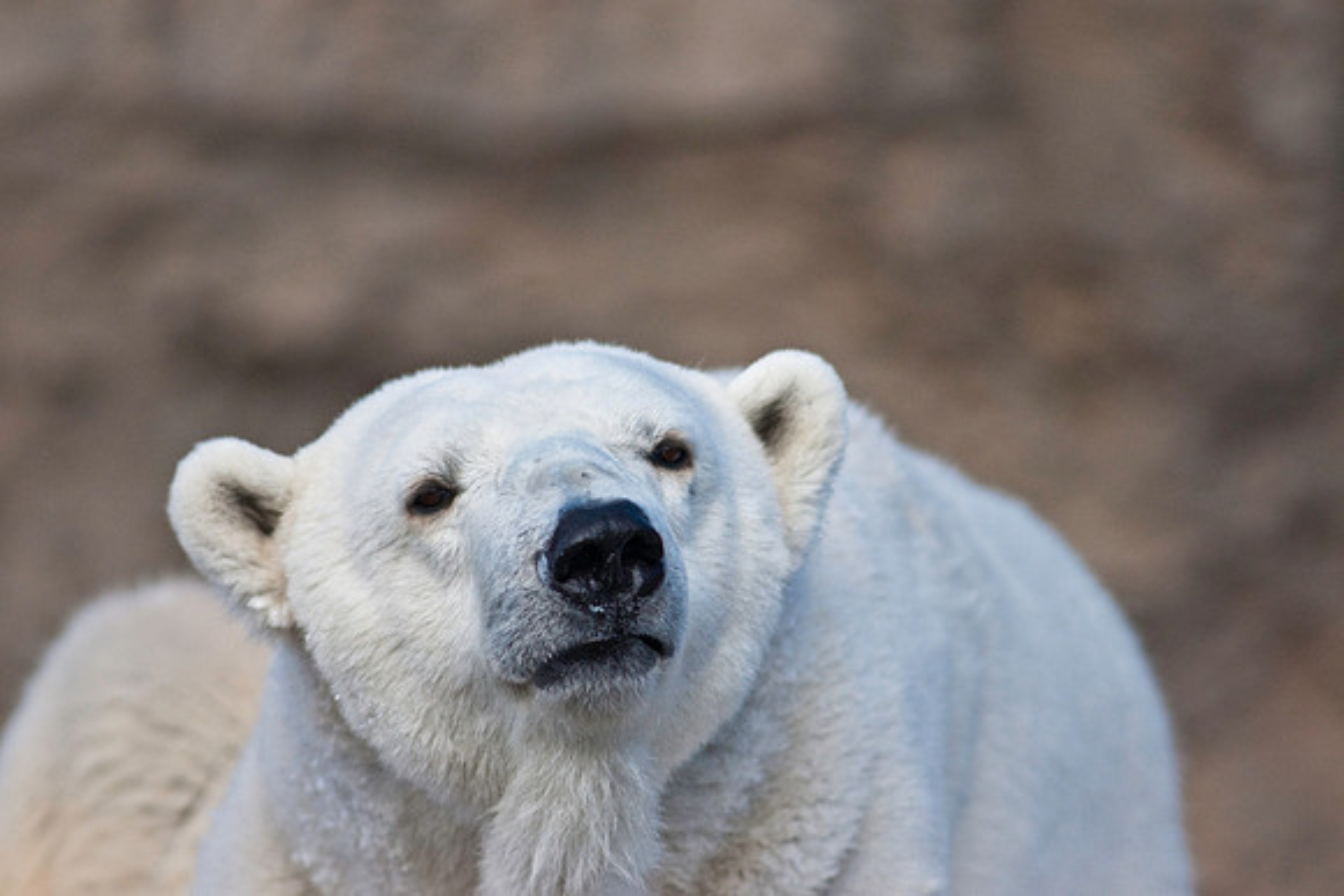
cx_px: 672
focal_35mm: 450
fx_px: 16803
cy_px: 448
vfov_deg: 3.1
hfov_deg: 4.6
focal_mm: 300
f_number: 2.8
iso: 400
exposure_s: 1/8000
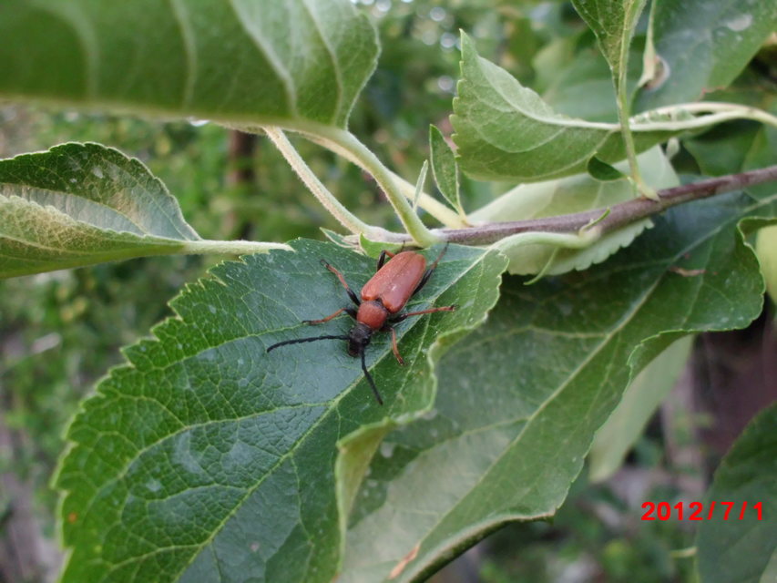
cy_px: 292
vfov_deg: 39.7
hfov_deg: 51.3
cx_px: 388
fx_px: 808
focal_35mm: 36
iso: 400
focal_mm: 6.3
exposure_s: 1/60
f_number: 2.9
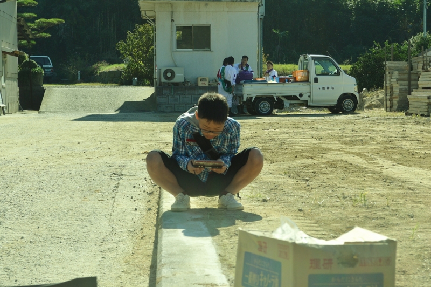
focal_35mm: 82
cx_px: 216
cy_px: 144
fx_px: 987
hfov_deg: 24.6
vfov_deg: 16.5
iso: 400
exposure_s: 1/1000
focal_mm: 55
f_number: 8
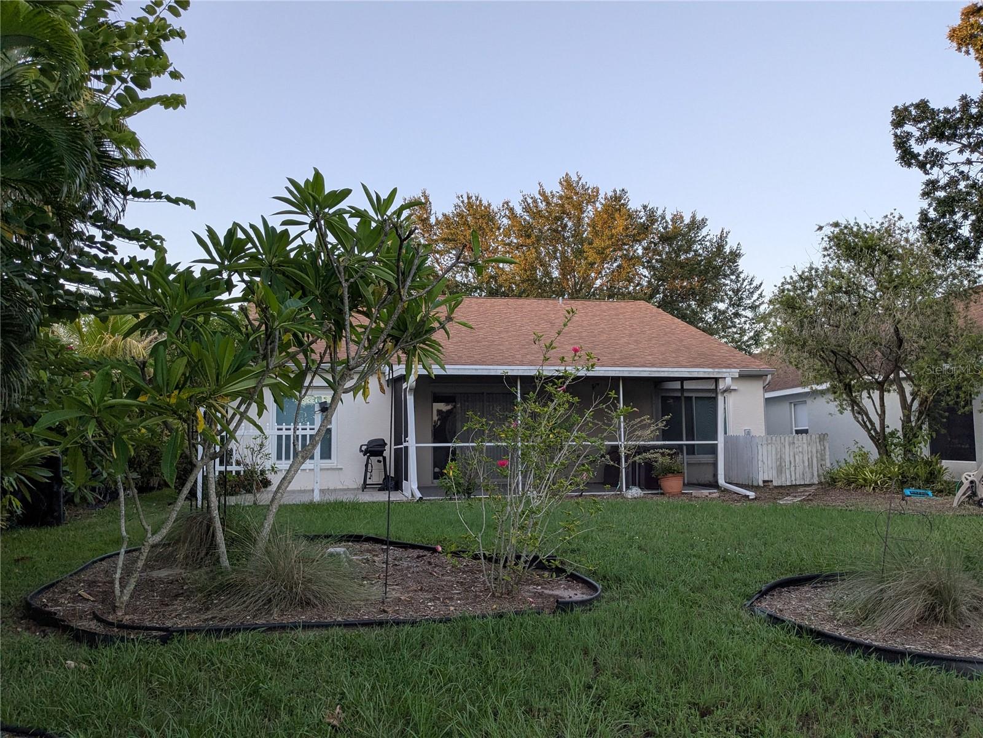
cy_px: 369
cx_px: 492
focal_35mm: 27
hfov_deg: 65.3
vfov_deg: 51.4
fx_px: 767
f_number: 1.73
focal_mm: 4.38
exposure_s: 1/244
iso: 58
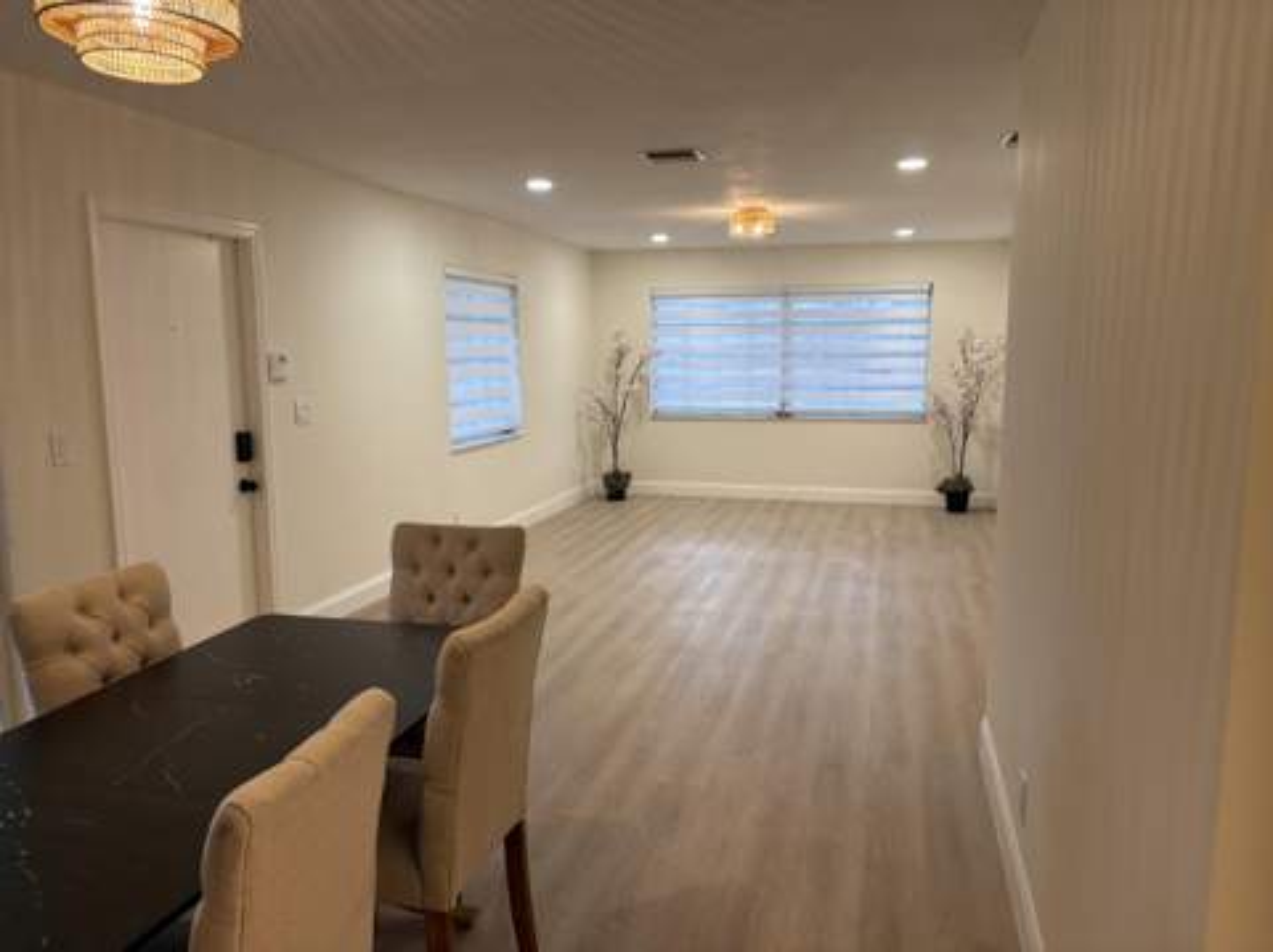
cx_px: 636
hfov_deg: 67.4
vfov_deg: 53.0
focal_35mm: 26
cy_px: 476
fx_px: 955
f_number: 1.6
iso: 80
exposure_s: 1/60
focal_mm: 5.96
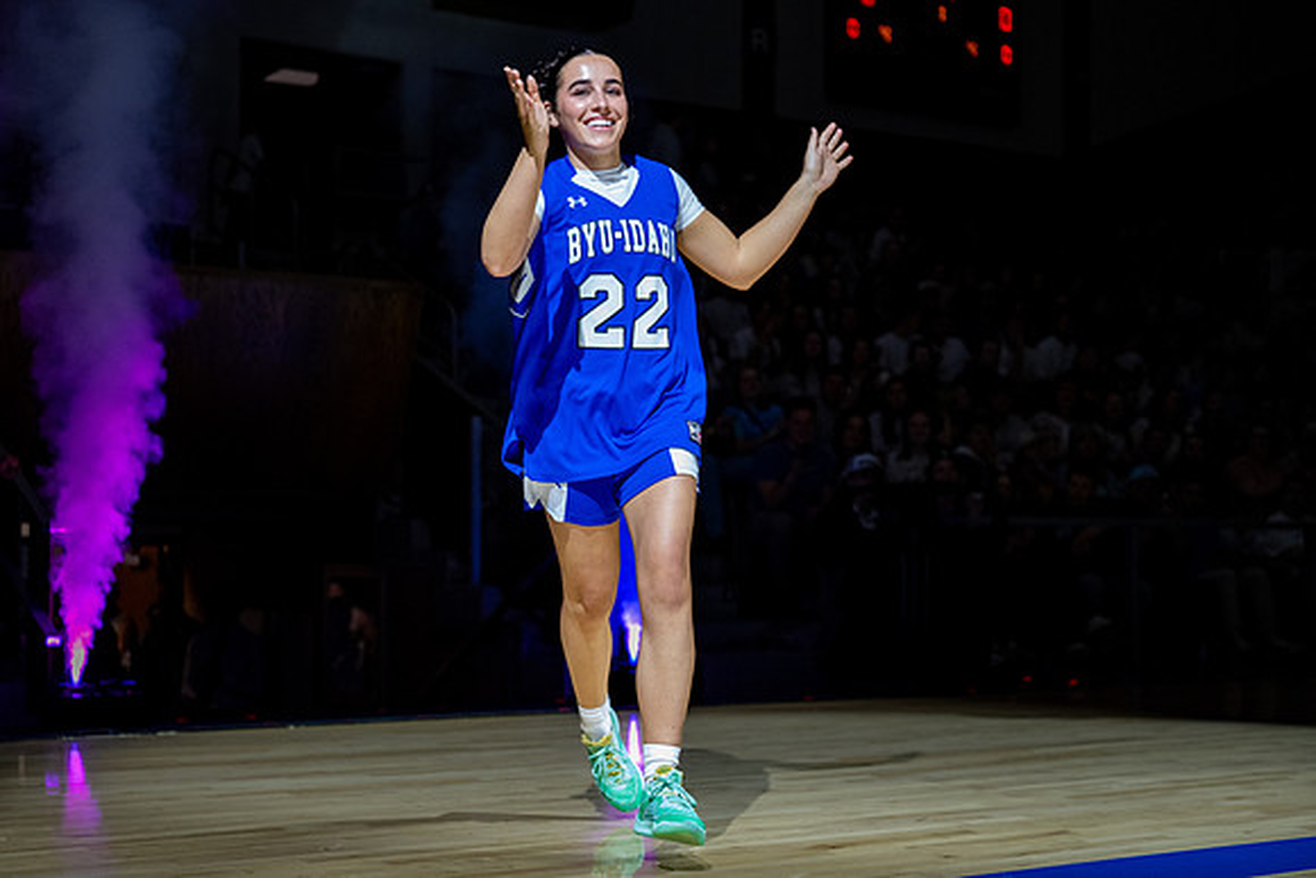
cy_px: 477
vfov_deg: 26.4
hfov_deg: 38.8
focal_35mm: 51
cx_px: 601
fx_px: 1868
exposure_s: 1/1600
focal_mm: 47
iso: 4000
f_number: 2.8
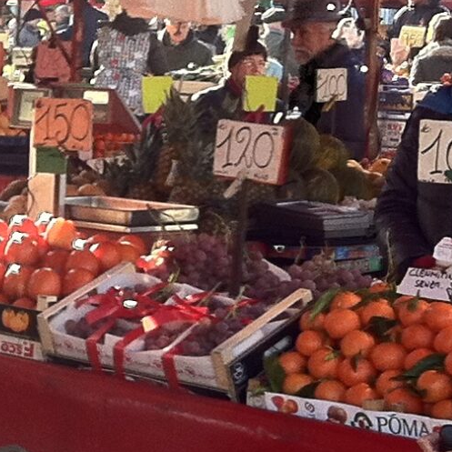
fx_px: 2349
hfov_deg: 10.2
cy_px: 153
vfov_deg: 11.0
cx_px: -413
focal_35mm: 159
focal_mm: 3.85
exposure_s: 1/158
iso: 80
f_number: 2.8
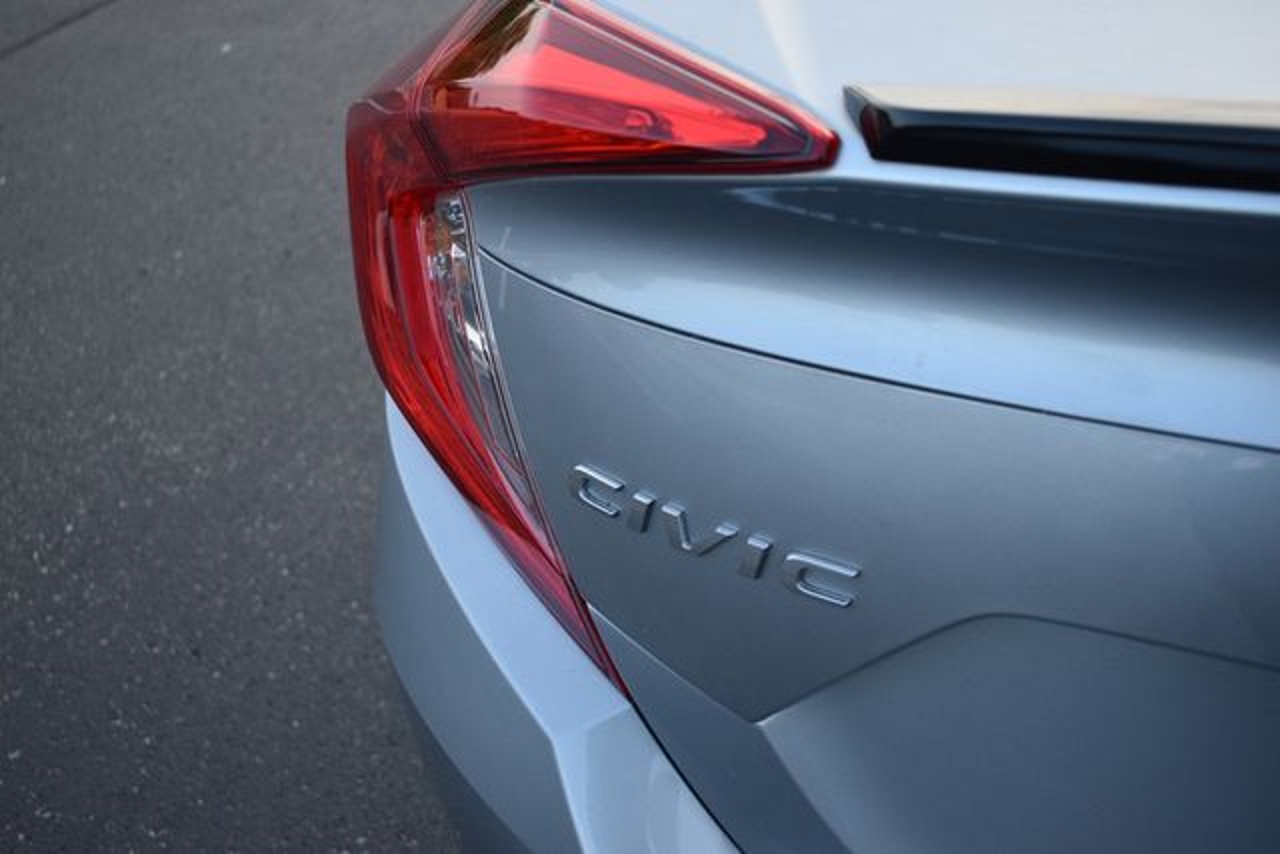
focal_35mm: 40
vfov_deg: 33.0
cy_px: 427
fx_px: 1440
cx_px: 640
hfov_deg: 47.9
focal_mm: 27
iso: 400
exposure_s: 1/250
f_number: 4.5
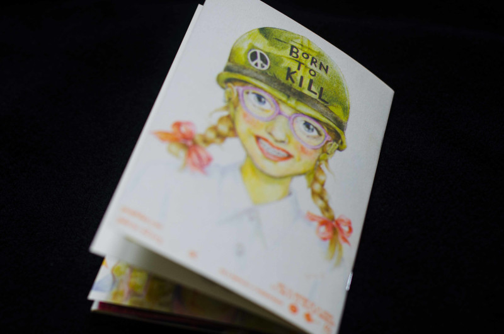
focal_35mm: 75
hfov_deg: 27.0
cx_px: 252
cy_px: 167
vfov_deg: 18.1
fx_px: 1048
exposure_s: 1/100
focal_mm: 50
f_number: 2.2
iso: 160
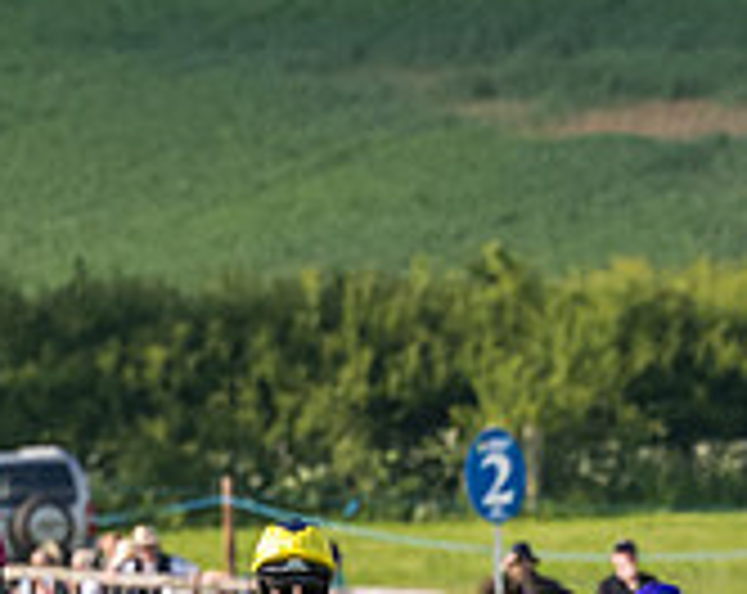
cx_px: 439
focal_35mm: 1595
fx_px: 35180
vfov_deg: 1.0
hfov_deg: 1.2
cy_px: 1058
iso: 500
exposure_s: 1/4000
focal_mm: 175
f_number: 4
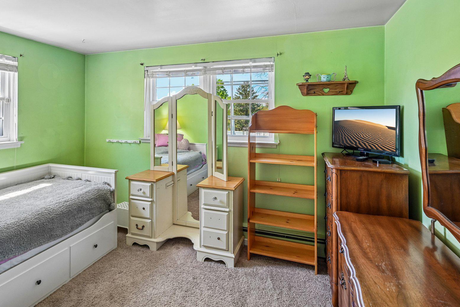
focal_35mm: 21
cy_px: 114
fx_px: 268
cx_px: 199
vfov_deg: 58.7
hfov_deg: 80.8
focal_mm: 16
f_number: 8
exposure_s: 1/60
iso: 800
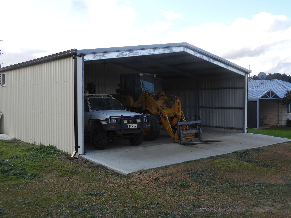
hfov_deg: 52.6
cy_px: 109
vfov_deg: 40.7
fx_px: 294
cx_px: 146
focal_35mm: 35
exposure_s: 1/320
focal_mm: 6.3
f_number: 3.8
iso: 100
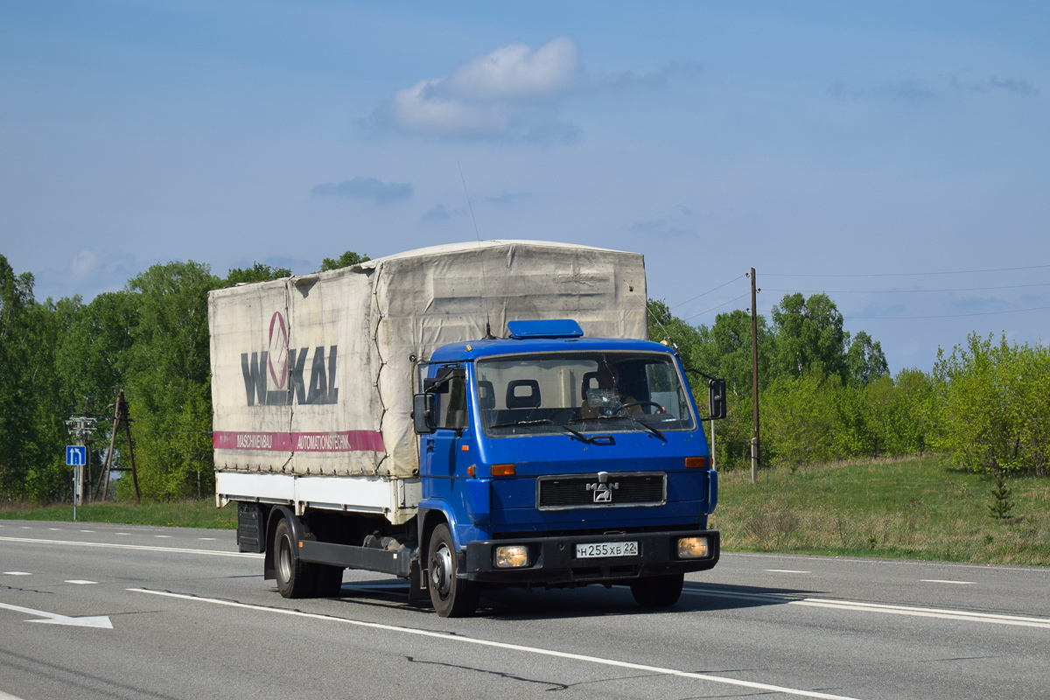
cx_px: 525
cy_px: 350
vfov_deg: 17.5
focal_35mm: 78
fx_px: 2275
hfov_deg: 26.0
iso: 100
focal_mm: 52
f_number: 5.6
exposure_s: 1/1000
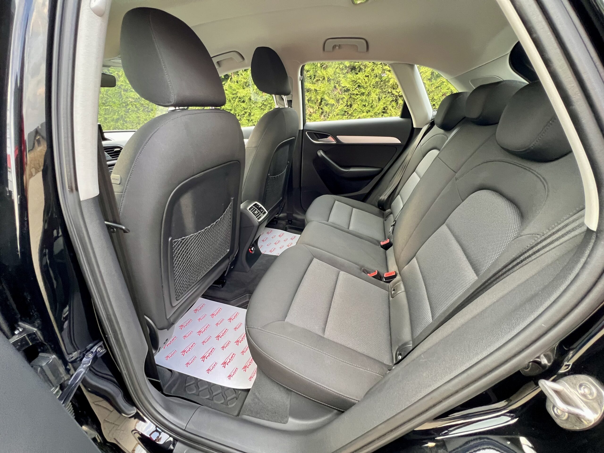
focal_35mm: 13
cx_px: 302
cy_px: 226
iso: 320
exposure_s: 1/60
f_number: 1.8
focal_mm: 1.57
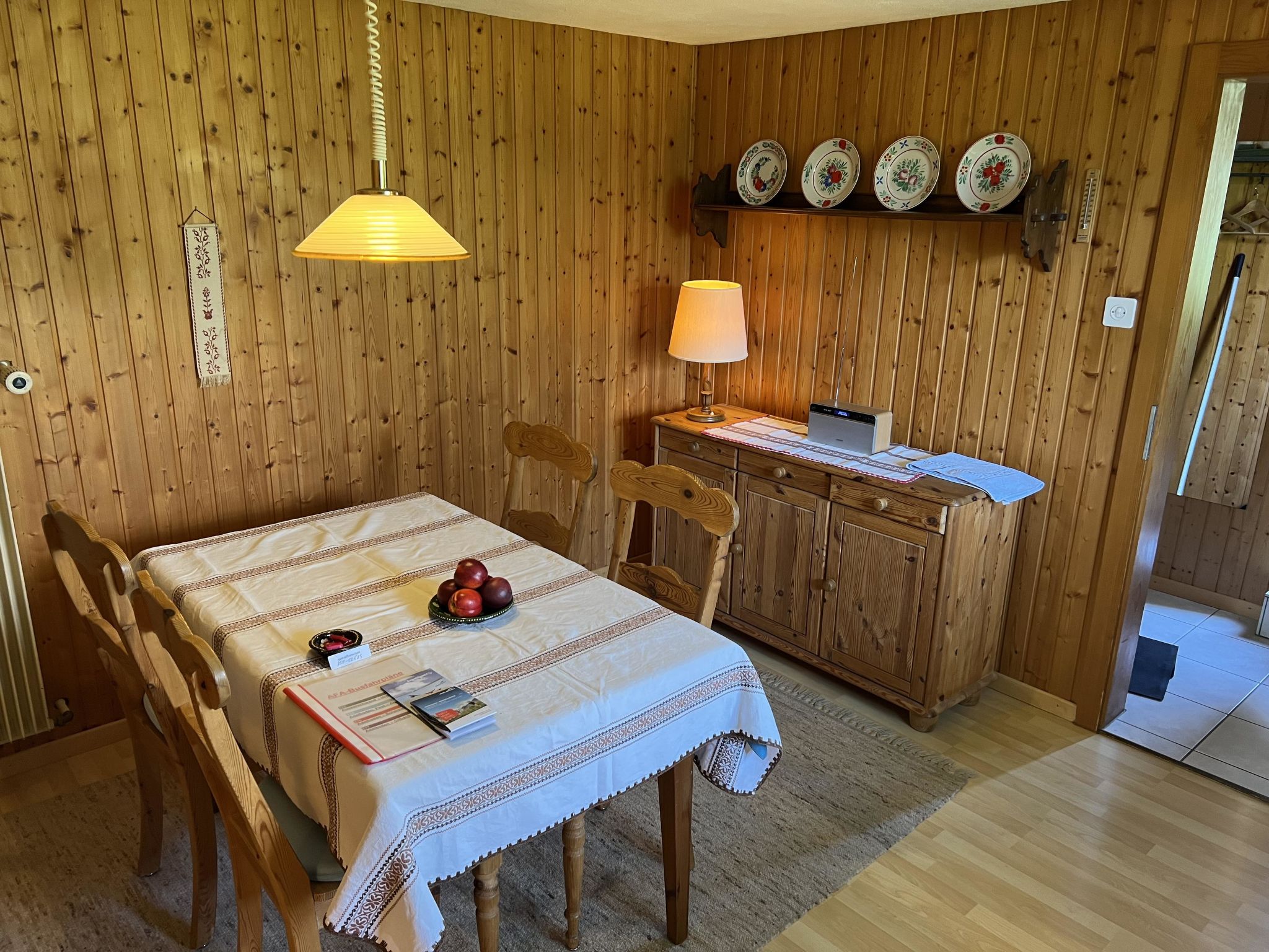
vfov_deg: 53.1
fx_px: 953
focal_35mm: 26
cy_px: 476
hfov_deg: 67.3
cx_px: 634
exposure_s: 1/50
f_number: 1.5
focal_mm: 5.7
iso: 200
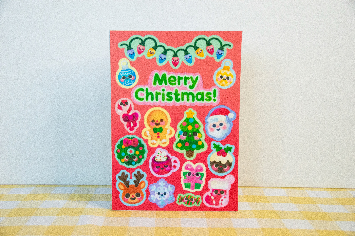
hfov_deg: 41.1
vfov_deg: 28.0
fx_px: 473
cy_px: 118
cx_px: 178
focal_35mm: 48
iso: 1600
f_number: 4
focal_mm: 32
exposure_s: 1/400
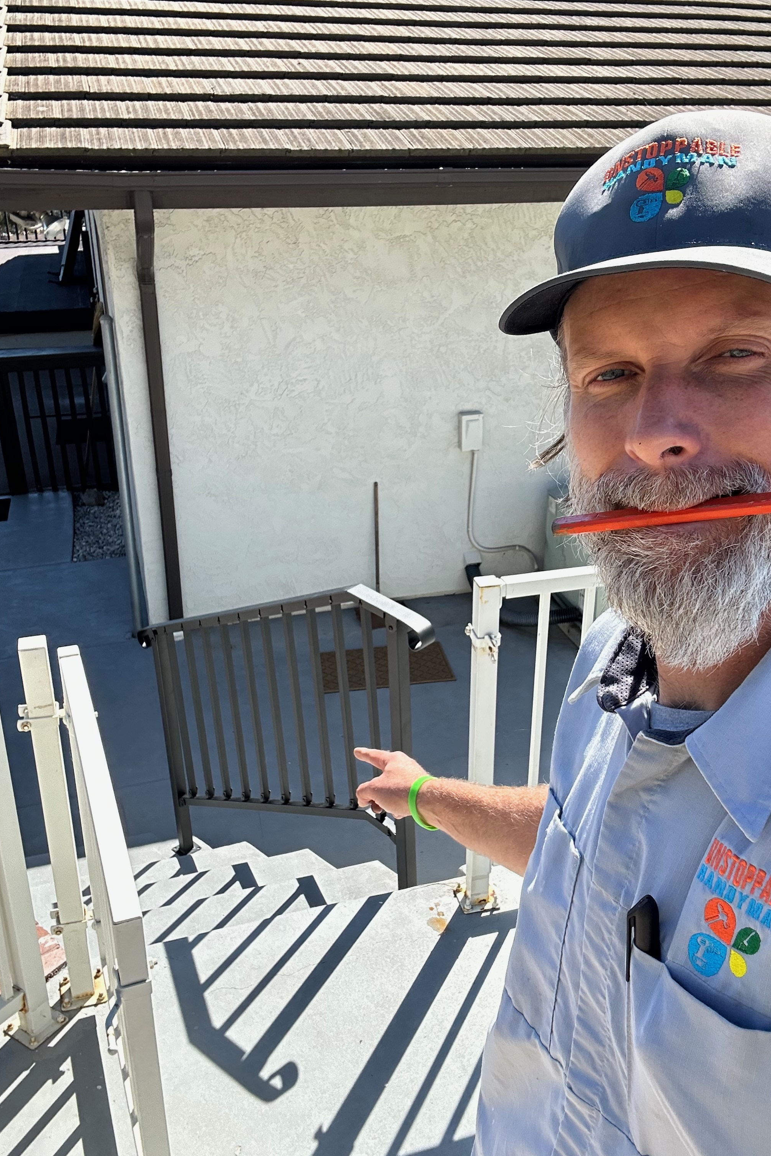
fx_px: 1028
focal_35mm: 32
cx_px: 435
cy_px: 566
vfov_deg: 58.7
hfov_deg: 41.0
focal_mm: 2.69
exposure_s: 1/376
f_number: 1.9
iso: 25
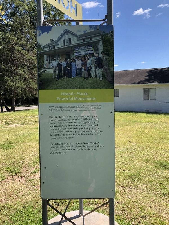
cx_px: 84
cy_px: 112
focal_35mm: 28
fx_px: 182
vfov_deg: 63.4
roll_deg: +2.0
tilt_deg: -6.3
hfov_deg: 49.7
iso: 20
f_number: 1.8
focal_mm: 4
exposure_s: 1/1156
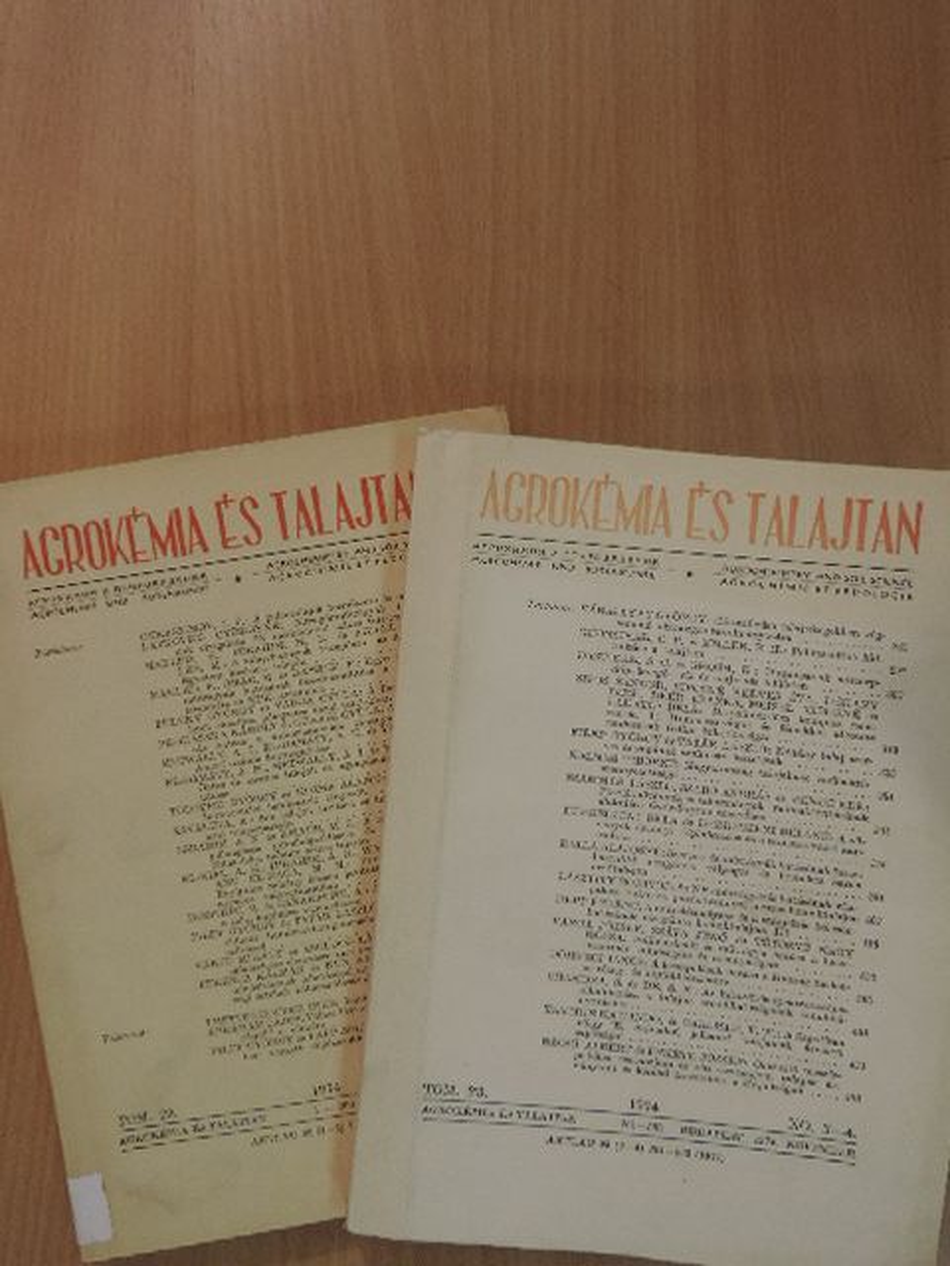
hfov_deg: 46.8
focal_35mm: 30
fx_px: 1098
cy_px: 633
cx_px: 475
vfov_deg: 60.0
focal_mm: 5.3
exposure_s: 1/80
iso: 280
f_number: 3.1
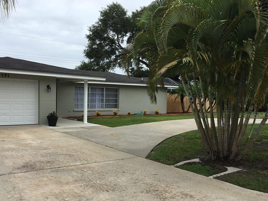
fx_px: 263
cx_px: 114
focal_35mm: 34
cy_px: 115
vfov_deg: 41.7
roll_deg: -1.7
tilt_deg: -4.1
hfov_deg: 53.7
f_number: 2.2
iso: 25
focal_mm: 4.15
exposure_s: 1/1282
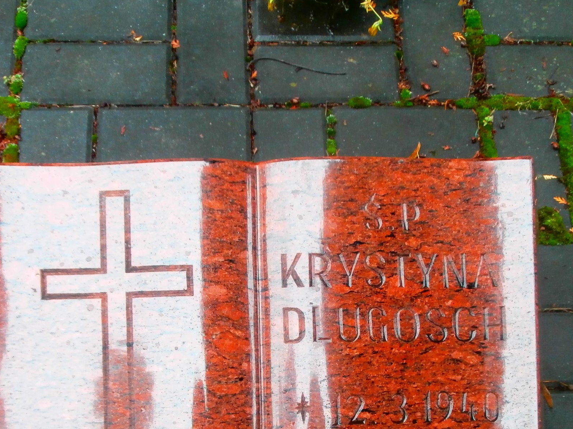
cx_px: 285
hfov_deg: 34.3
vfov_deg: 25.4
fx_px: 927
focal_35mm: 56
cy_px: 370
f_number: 3.5
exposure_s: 1/30
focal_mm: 5.36
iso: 200
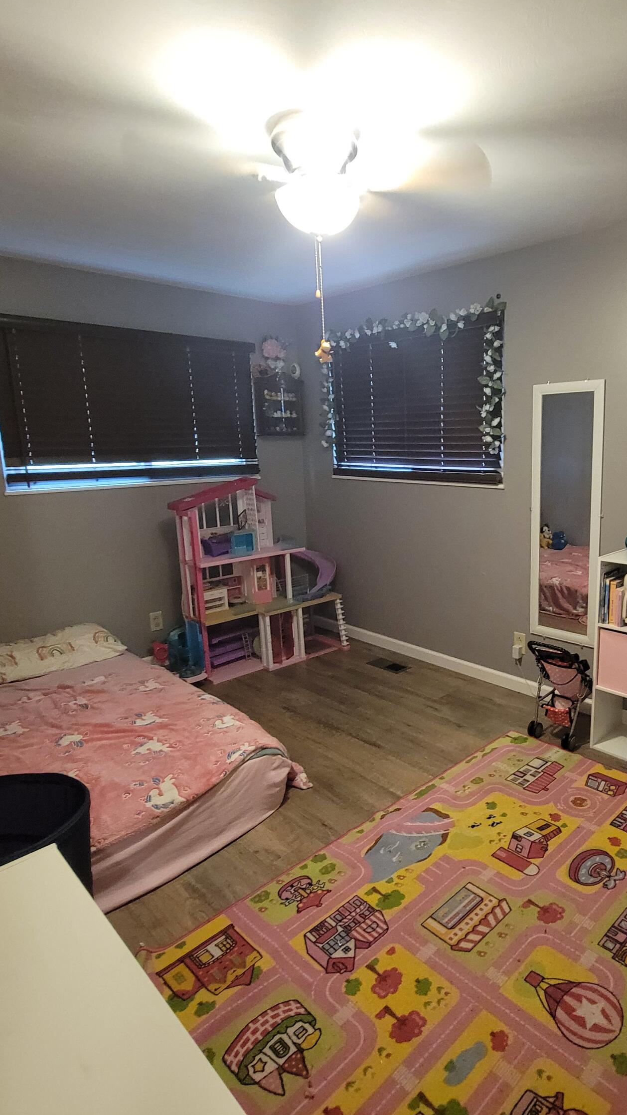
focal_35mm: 19
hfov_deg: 56.4
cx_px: 445
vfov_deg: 89.6
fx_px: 561
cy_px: 556
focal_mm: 2.2
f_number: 2.2
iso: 640
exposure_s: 1/24.4
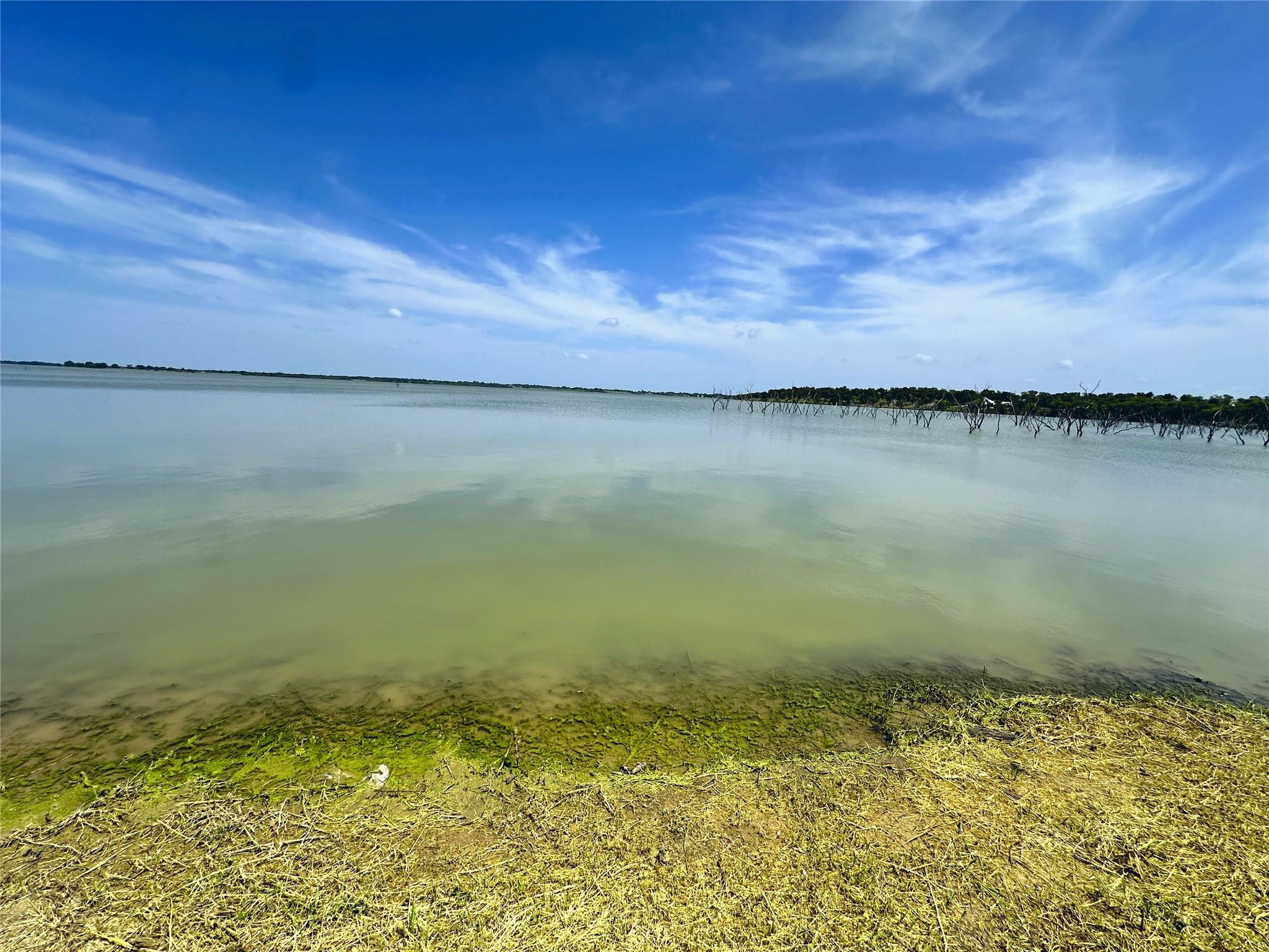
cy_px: 476
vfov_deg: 85.7
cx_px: 634
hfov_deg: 102.1
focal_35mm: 14
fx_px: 513
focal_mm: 2.22
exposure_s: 1/3205
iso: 50
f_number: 2.2
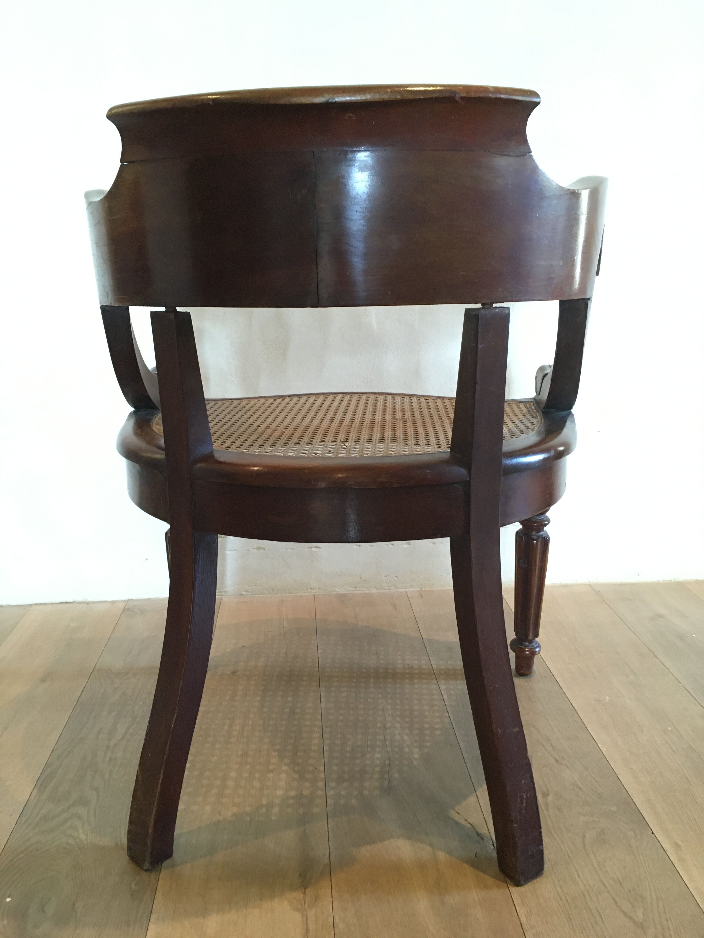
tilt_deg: -13.3
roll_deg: +2.5
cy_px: 469
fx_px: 786
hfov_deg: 48.2
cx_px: 352
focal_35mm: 29
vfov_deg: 61.7
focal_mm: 4.15
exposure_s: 1/33
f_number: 2.2
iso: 200
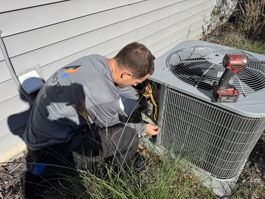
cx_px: 132
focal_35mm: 24
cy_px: 100
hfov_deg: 71.6
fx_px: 184
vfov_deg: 56.8
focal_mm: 6.76
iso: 80
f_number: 1.78
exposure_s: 1/4608
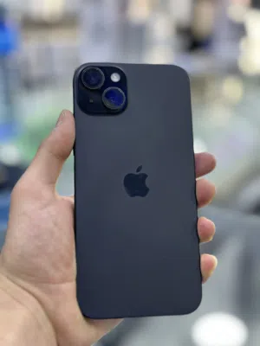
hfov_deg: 30.3
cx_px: 130
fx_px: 481
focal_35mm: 48
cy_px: 173
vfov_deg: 39.7
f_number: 1.78
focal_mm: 6.86
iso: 125
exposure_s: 1/100
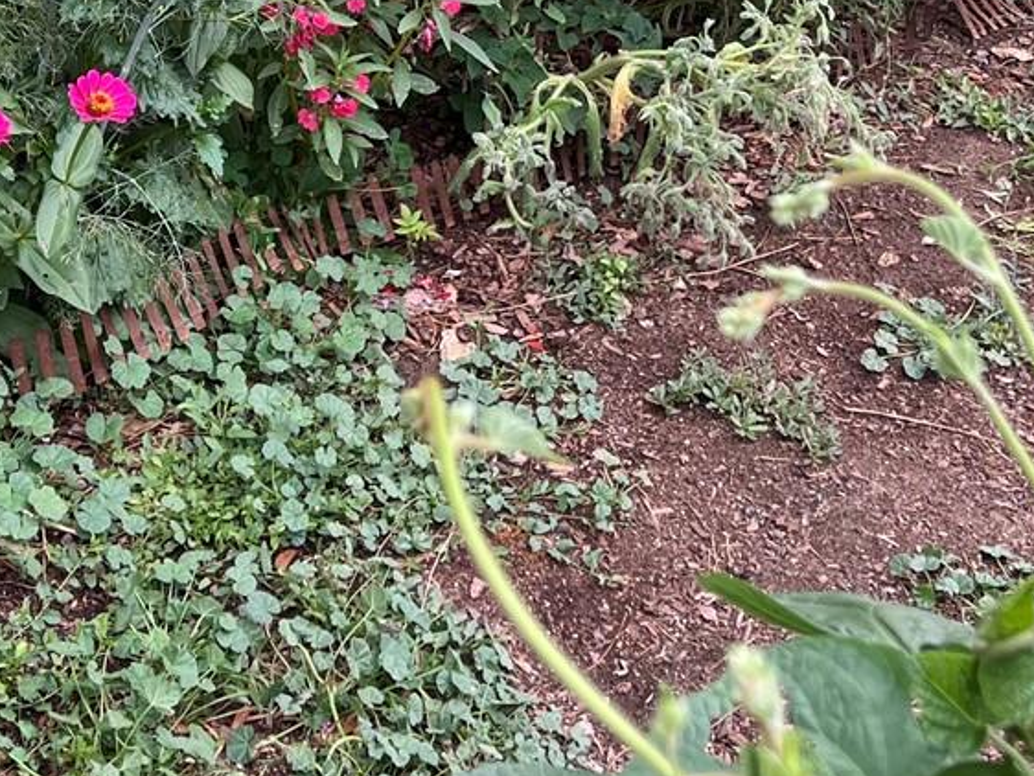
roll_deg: -1.1
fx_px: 2211
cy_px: -156
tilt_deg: -19.7
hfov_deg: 26.3
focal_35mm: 74
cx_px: 431
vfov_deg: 18.8
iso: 40
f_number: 1.5
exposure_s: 1/121
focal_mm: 5.7
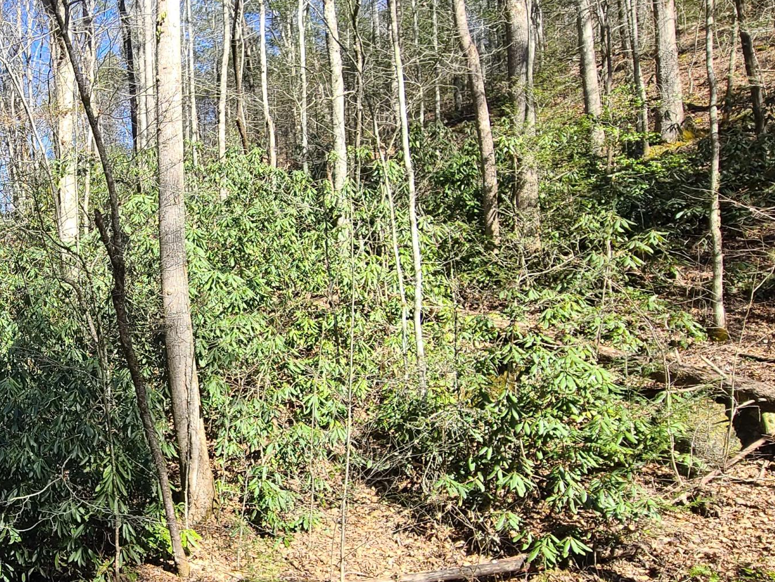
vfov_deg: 48.0
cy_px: 346
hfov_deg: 56.5
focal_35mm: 29
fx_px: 649
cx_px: 140
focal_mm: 2.2
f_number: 2.2
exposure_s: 1/429
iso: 64
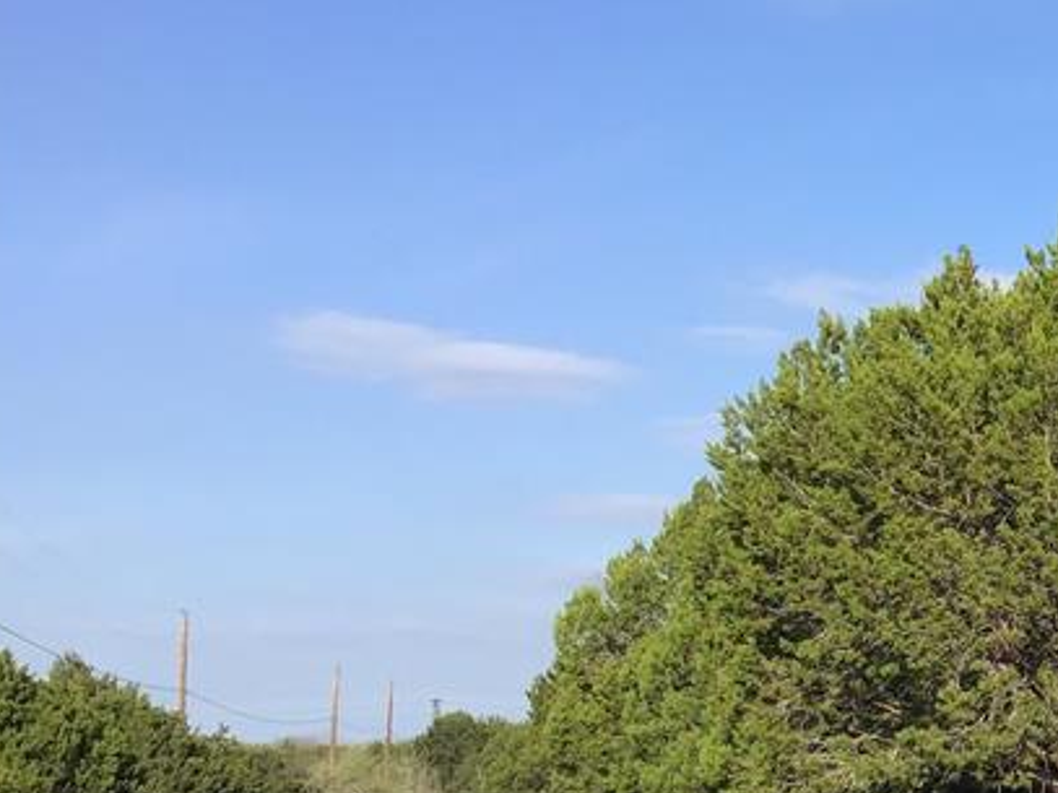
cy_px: 619
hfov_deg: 22.8
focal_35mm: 78
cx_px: 1308
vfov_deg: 18.7
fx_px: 2383
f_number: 2.4
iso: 25
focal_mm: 3.3
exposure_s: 1/783
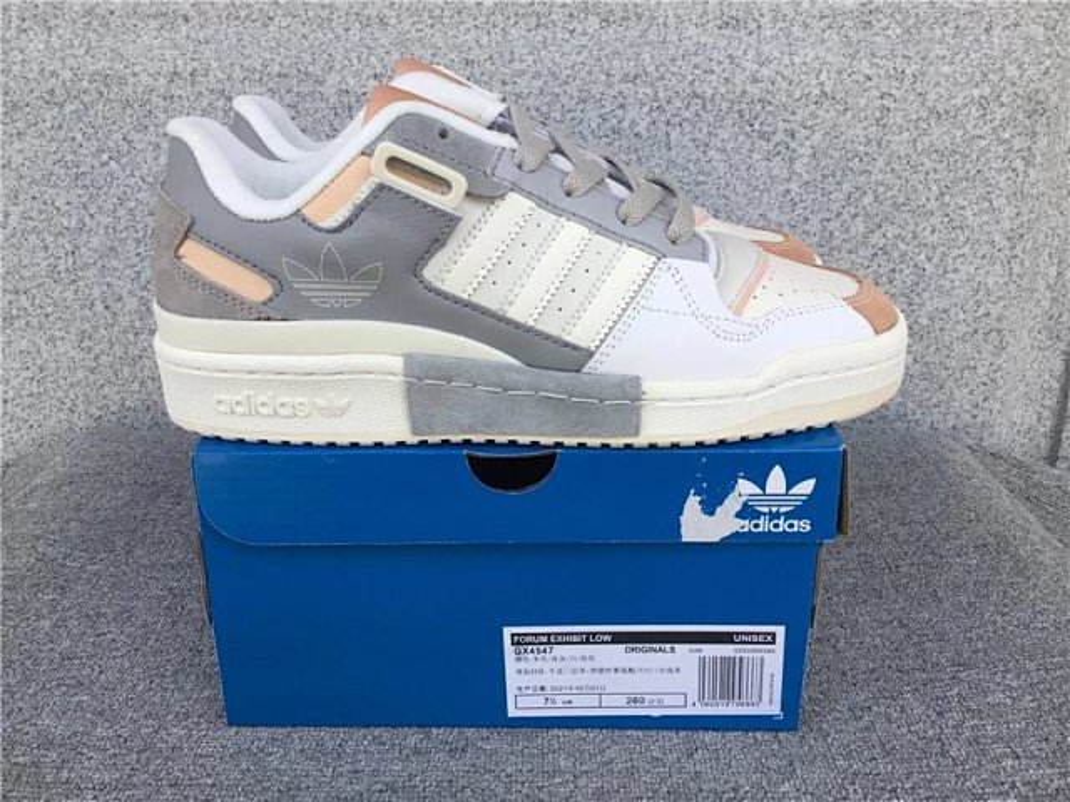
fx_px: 958
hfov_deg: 58.4
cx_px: 535
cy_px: 401
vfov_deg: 45.4
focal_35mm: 31
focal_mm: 3.3
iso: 25
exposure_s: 1/353
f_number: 2.4
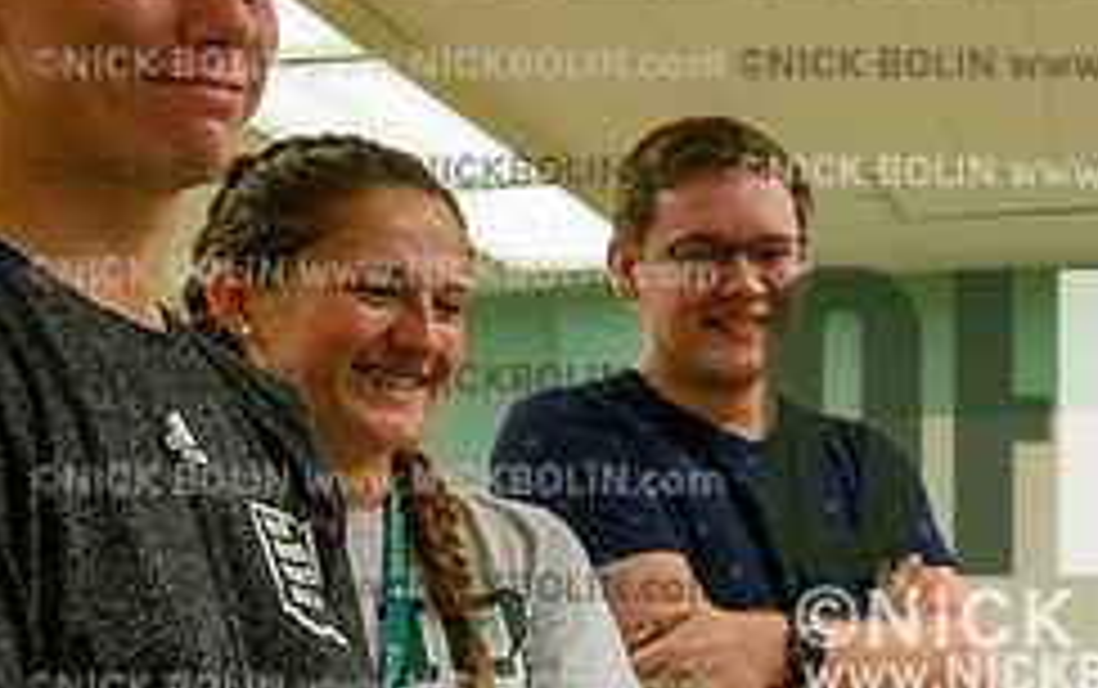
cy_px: 481
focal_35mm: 58
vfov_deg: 22.3
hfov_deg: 32.5
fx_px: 1737
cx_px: 1080
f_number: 4.5
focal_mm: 24
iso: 1600
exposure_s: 1/250
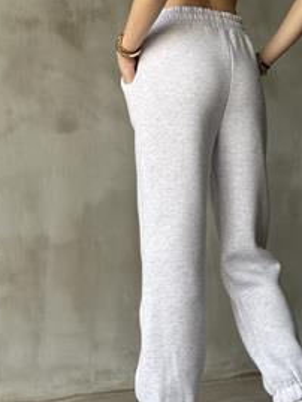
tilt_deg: +2.9
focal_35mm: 76
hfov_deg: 19.3
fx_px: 883
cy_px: 185
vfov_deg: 25.6
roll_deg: -1.1
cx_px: 230
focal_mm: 6.86
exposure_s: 1/108
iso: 125
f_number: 1.78
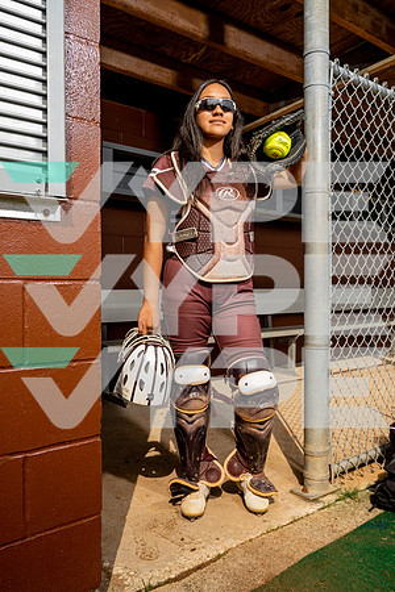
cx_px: 198
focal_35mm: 30
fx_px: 494
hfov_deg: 43.6
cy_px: 296
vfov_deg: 61.9
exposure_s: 1/250
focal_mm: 30
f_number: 10
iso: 100
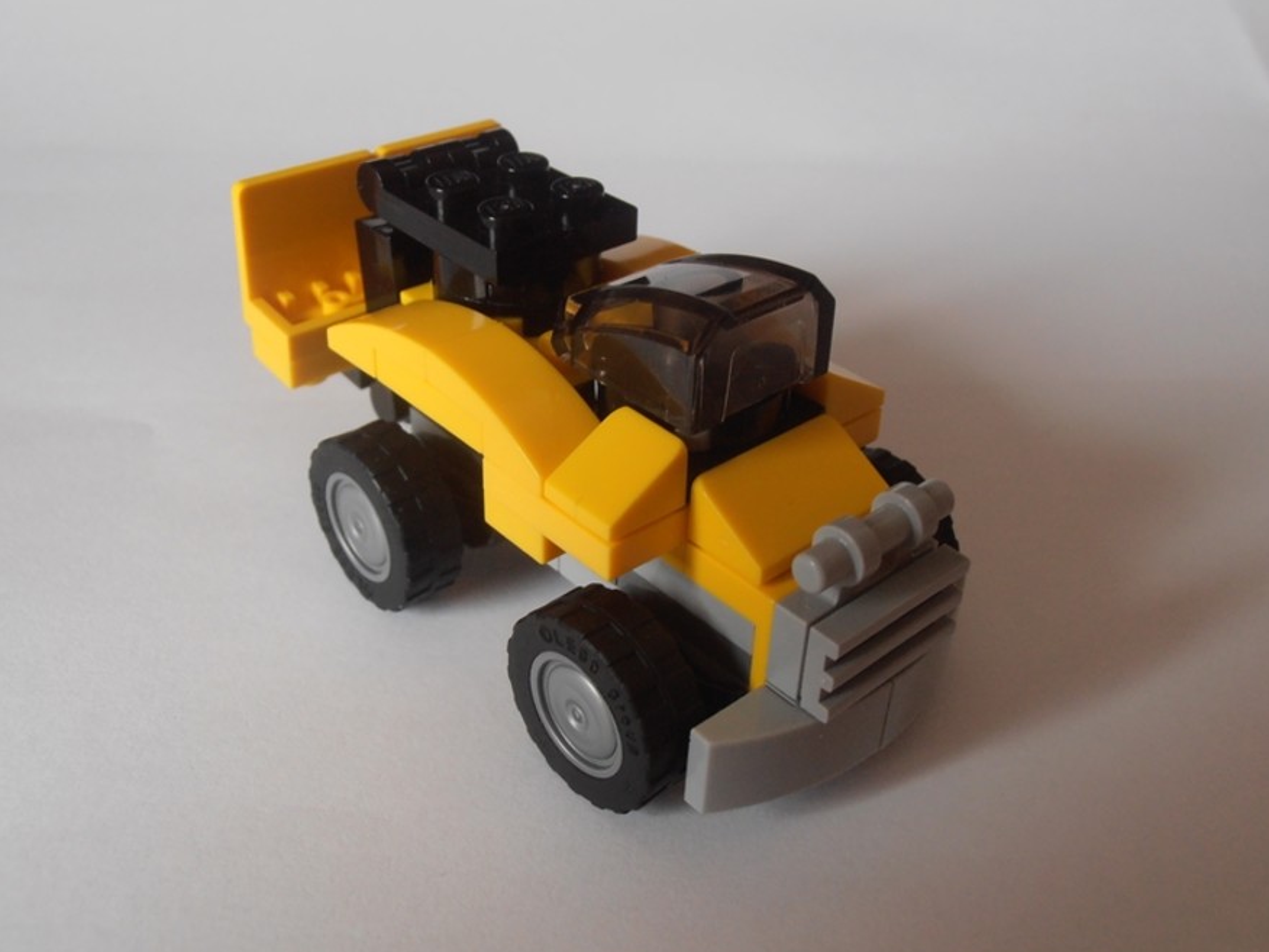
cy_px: 482
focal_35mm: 38
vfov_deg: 37.7
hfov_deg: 49.0
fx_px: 1393
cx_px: 627
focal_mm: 6.61
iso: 125
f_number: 3.9
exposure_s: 1/20
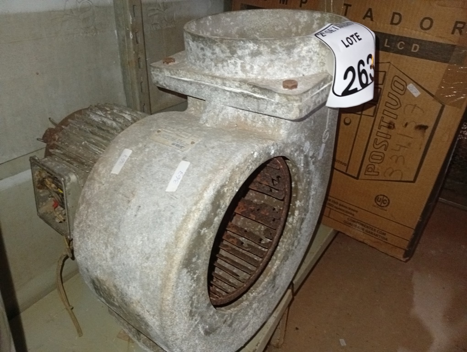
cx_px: 234
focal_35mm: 27
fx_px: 365
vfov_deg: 51.5
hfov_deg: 65.2
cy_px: 176
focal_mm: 3.98
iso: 1501
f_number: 1.8
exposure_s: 1/17.1
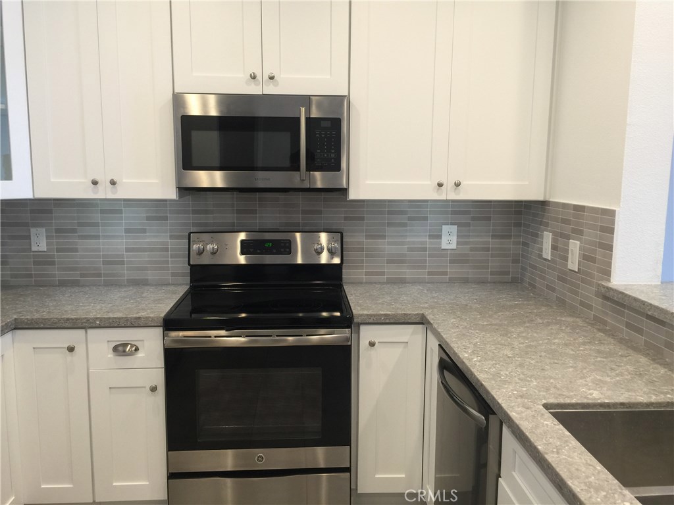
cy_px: 252
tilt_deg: -7.3
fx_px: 565
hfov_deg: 61.7
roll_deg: -1.3
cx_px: 337
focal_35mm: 29
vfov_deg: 48.2
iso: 32
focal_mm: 4.15
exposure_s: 1/15
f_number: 2.2
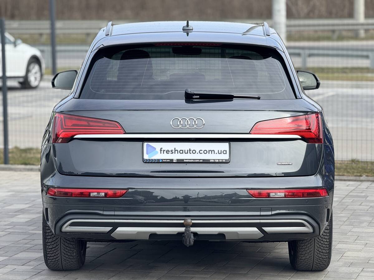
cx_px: 187
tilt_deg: -5.5
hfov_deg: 16.4
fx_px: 1297
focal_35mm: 120
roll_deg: +1.3
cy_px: 140
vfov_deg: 12.3
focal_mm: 15.66
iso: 50
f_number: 2.8
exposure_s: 1/563
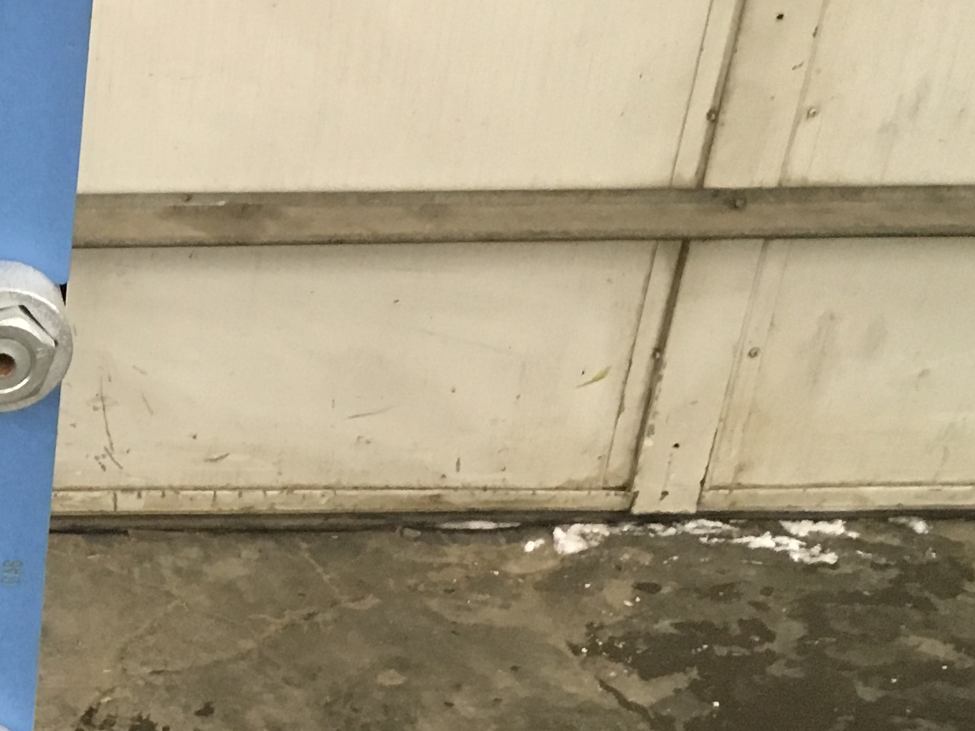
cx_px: -310
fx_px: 2422
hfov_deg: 20.7
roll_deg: +1.4
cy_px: 437
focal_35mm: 86
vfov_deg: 17.2
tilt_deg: -34.5
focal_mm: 4.15
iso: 200
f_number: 2.2
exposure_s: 1/24
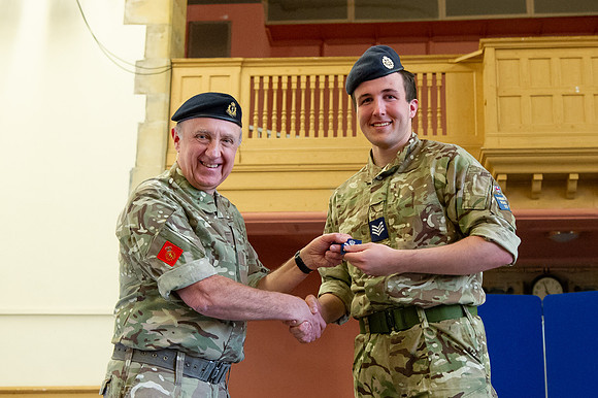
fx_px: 972
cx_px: 353
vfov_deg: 23.1
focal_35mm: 59
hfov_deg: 34.1
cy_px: 239
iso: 5000
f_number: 4.5
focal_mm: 42
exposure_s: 1/160
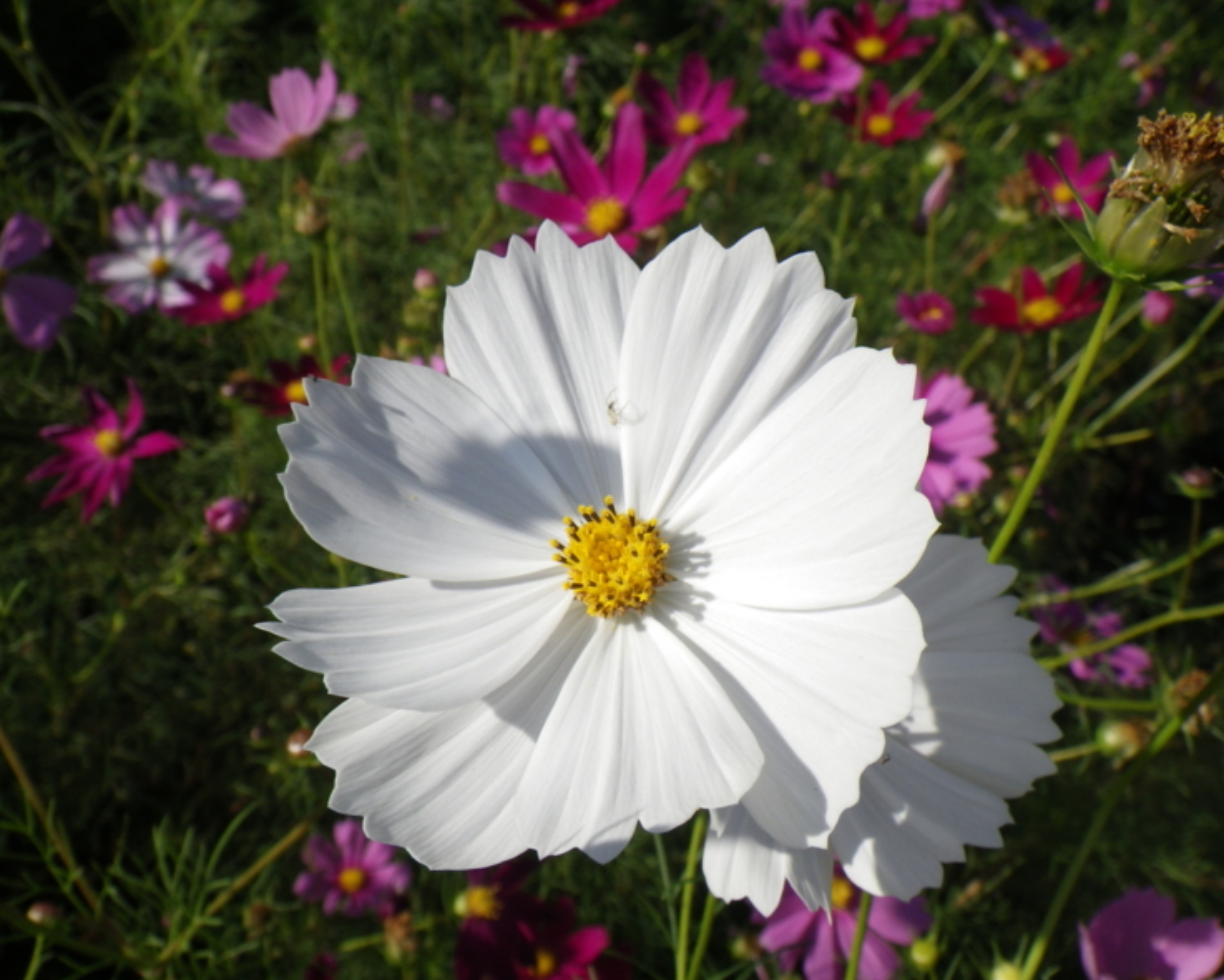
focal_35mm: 36
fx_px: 1304
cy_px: 493
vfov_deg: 41.2
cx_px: 623
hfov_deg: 50.3
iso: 80
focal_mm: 6.1
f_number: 4.6
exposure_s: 1/640
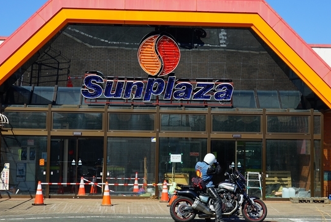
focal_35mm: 77
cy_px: 89
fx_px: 709
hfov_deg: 26.3
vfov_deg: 17.7
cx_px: 178
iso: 100
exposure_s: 1/200
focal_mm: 52
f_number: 11
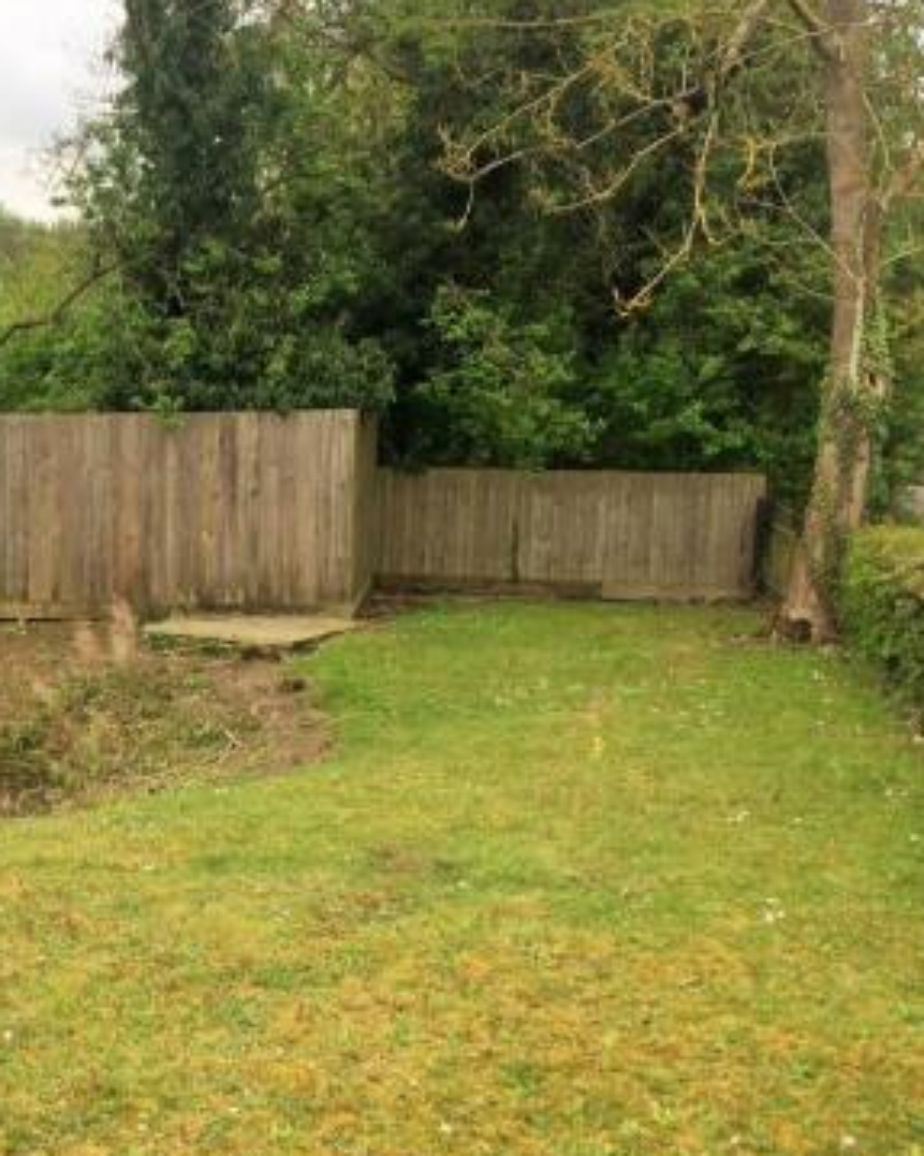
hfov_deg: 30.8
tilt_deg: -8.0
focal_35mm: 46
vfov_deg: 40.3
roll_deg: +0.5
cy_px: 565
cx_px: 47
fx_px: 1573
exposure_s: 1/1080
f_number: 2.2
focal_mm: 4.15
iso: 32
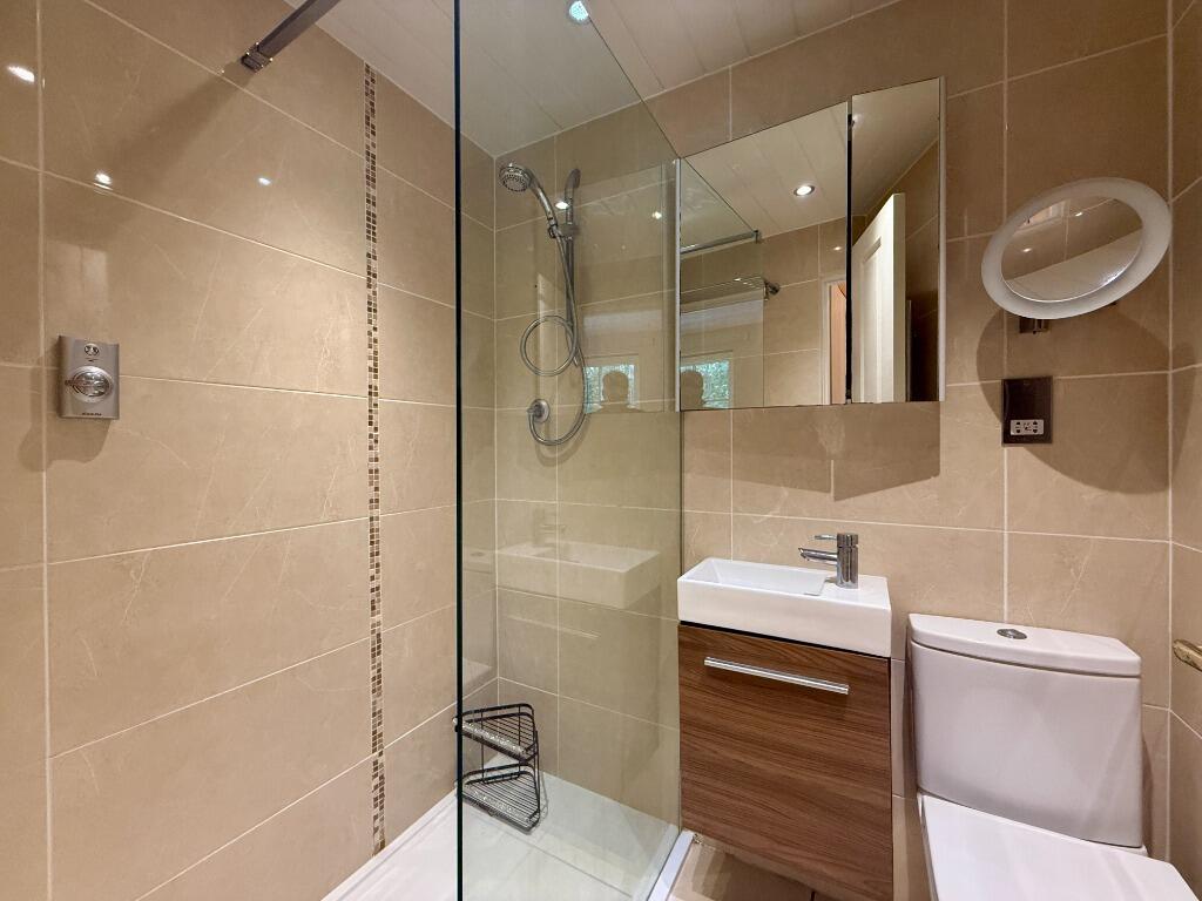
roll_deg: +0.1
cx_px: 601
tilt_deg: +0.0
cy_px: 450
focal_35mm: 14
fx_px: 486
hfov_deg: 102.1
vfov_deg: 85.7
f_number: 2.2
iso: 320
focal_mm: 2.22
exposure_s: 1/100
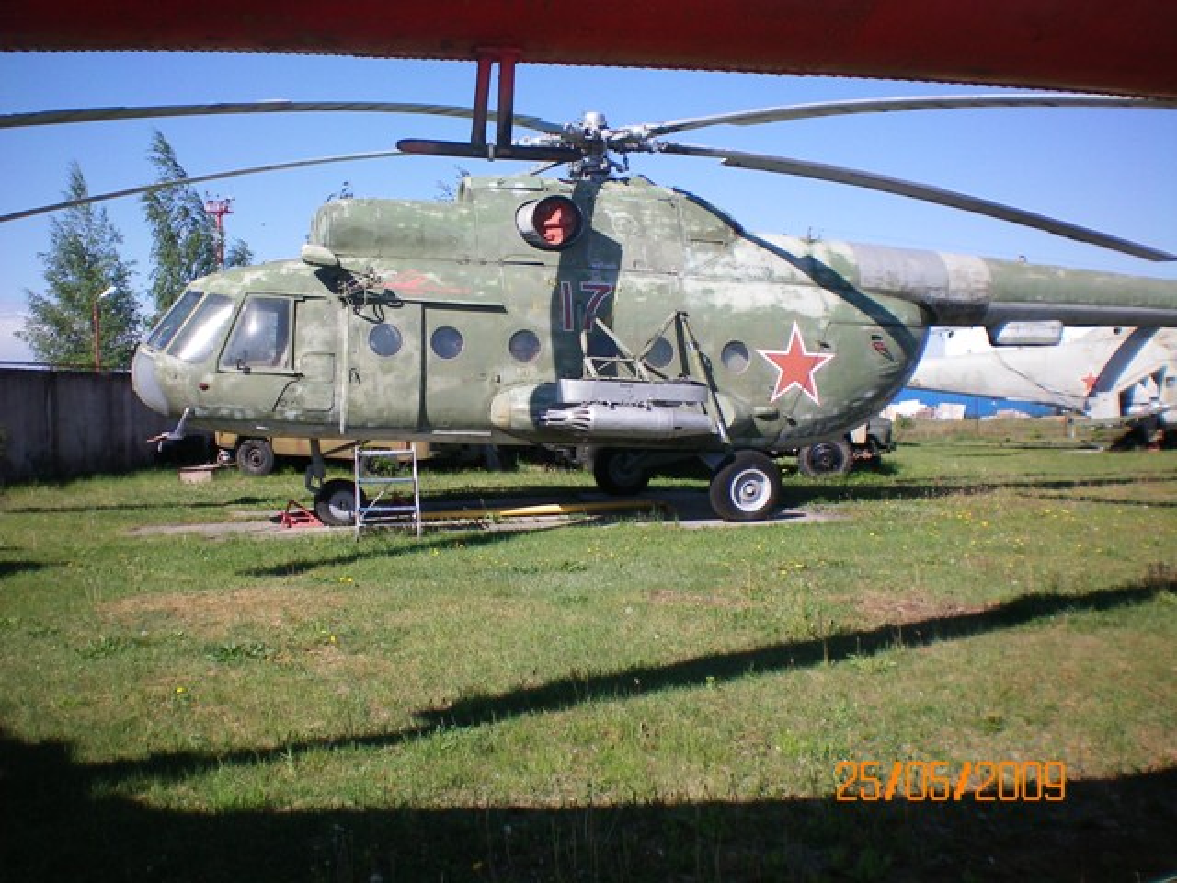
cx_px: 588
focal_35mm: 38
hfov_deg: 49.0
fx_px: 1292
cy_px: 442
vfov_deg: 37.7
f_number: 4.6
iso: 64
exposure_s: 1/400
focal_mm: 6.3
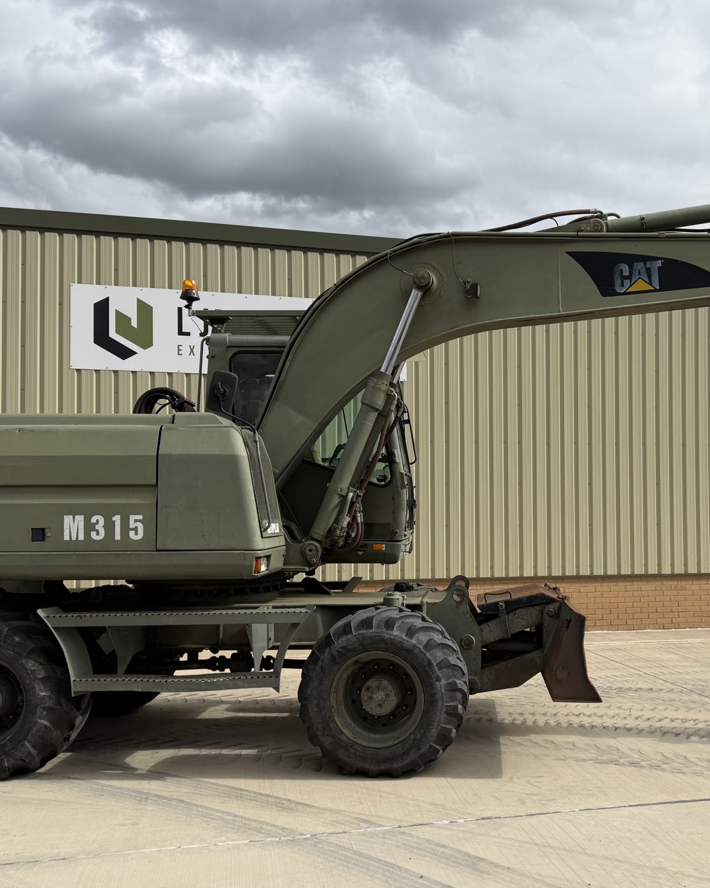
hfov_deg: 40.8
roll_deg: -1.0
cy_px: 481
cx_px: 458
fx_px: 946
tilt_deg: +3.0
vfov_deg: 50.2
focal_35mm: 36
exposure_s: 1/5714
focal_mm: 6.76
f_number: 1.78
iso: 80
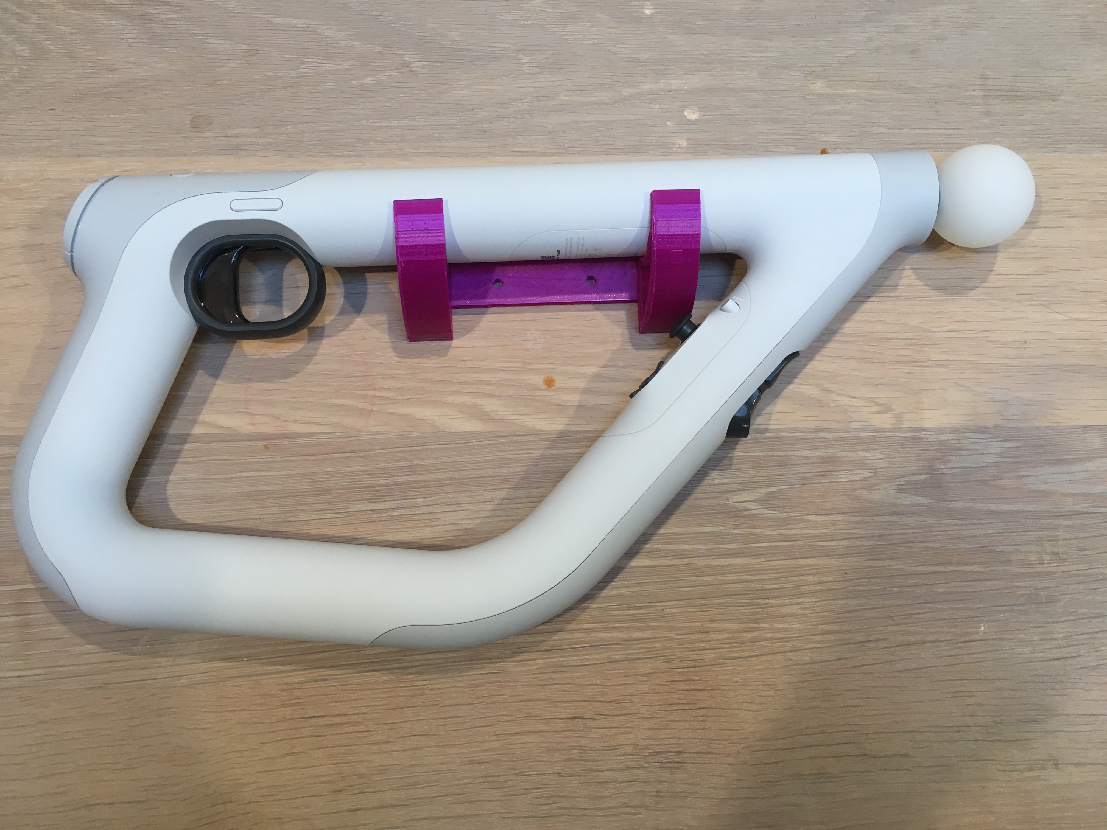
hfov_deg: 61.7
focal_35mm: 29
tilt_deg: -81.6
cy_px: 415
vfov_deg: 48.2
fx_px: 927
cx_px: 554
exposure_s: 1/30
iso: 80
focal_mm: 4.15
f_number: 2.2
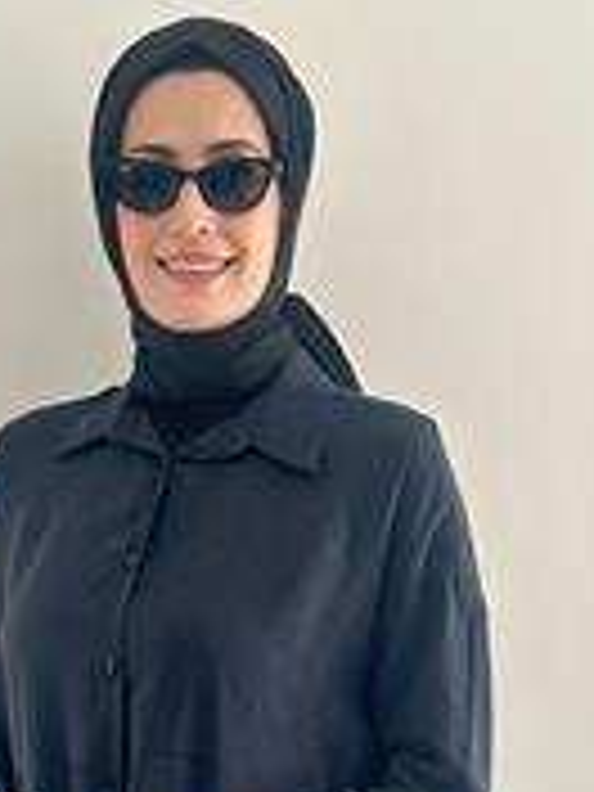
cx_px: 189
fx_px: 3318
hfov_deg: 10.2
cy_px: 1118
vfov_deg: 13.0
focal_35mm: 145
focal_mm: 6.86
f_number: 1.78
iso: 80
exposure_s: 1/171
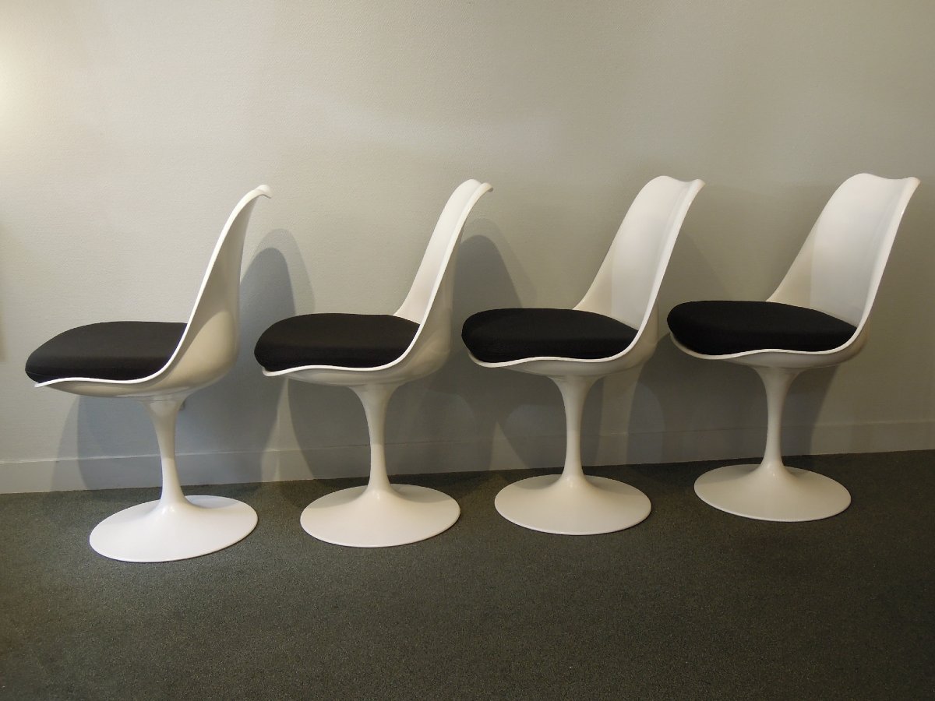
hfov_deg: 52.6
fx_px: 945
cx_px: 468
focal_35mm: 35
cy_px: 350
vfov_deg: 40.7
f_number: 3.2
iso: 180
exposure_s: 1/50
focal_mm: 6.3
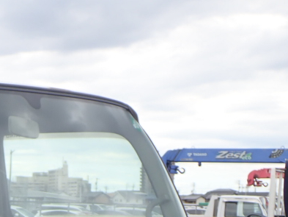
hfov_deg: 16.0
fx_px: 949
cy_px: 346
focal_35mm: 114
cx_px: -125
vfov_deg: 12.3
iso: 100
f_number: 3.5
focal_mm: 6.42
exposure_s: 1/320
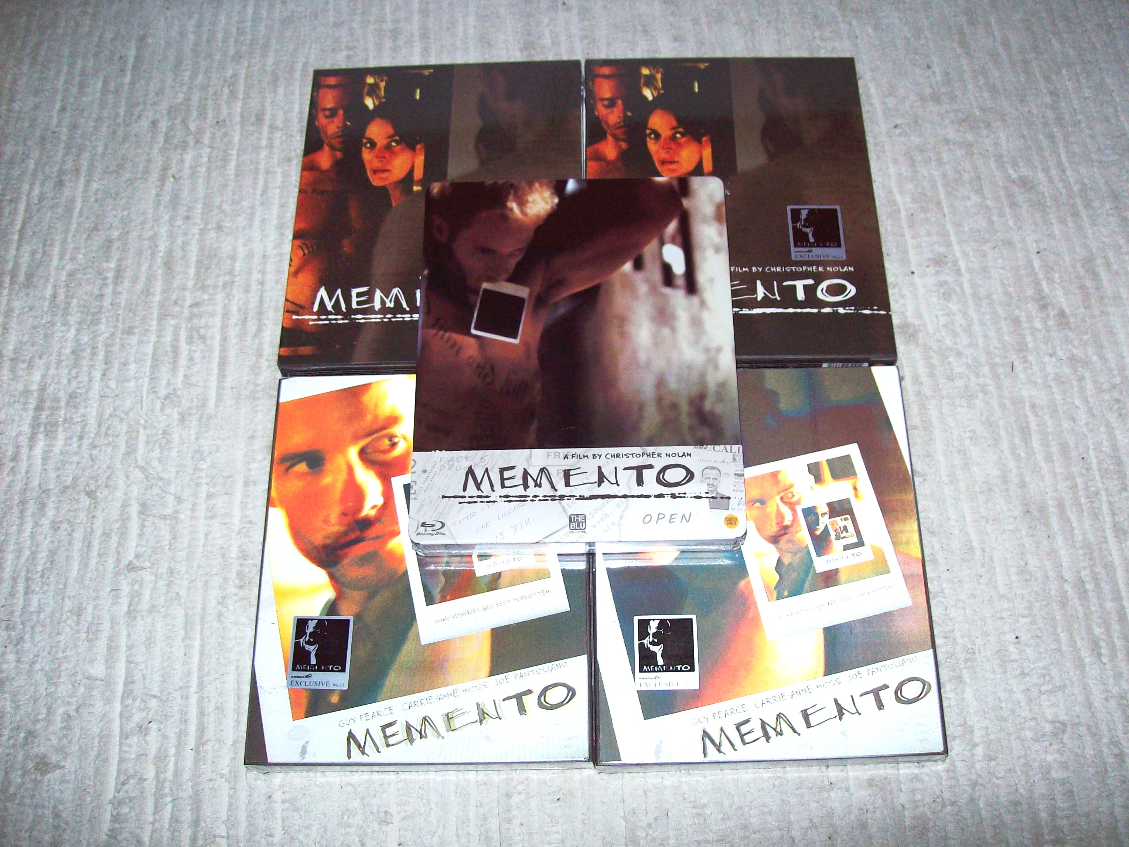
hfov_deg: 51.4
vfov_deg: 39.7
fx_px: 1174
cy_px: 424
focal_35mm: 36
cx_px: 564
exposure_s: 1/64
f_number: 2.7
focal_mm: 6
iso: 80
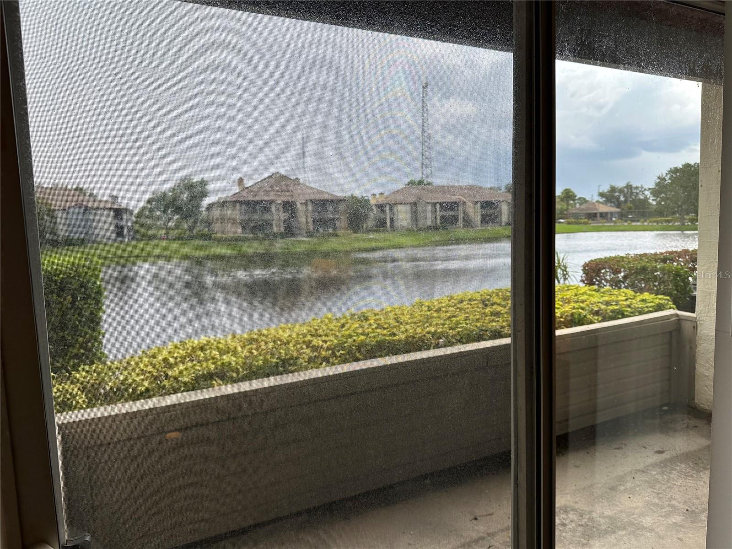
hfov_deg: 71.6
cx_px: 366
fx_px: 508
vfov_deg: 56.8
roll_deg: +2.1
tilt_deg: -6.4
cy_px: 274
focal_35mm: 24
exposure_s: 1/448
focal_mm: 6.86
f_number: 1.78
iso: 80
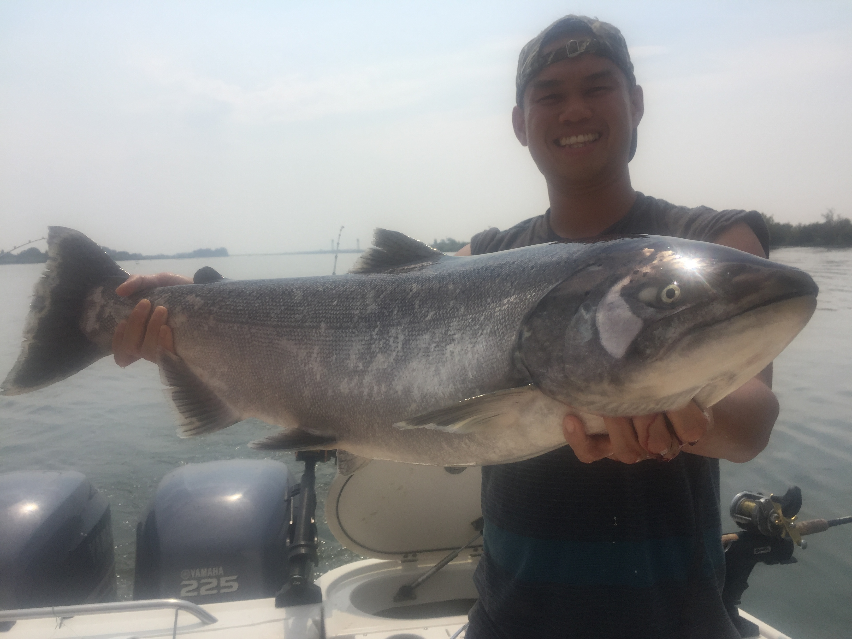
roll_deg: +0.2
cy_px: 320
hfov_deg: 61.7
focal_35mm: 29
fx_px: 714
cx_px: 426
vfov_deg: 48.2
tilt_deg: -5.0
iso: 32
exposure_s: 1/4950
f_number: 2.2
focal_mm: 4.15
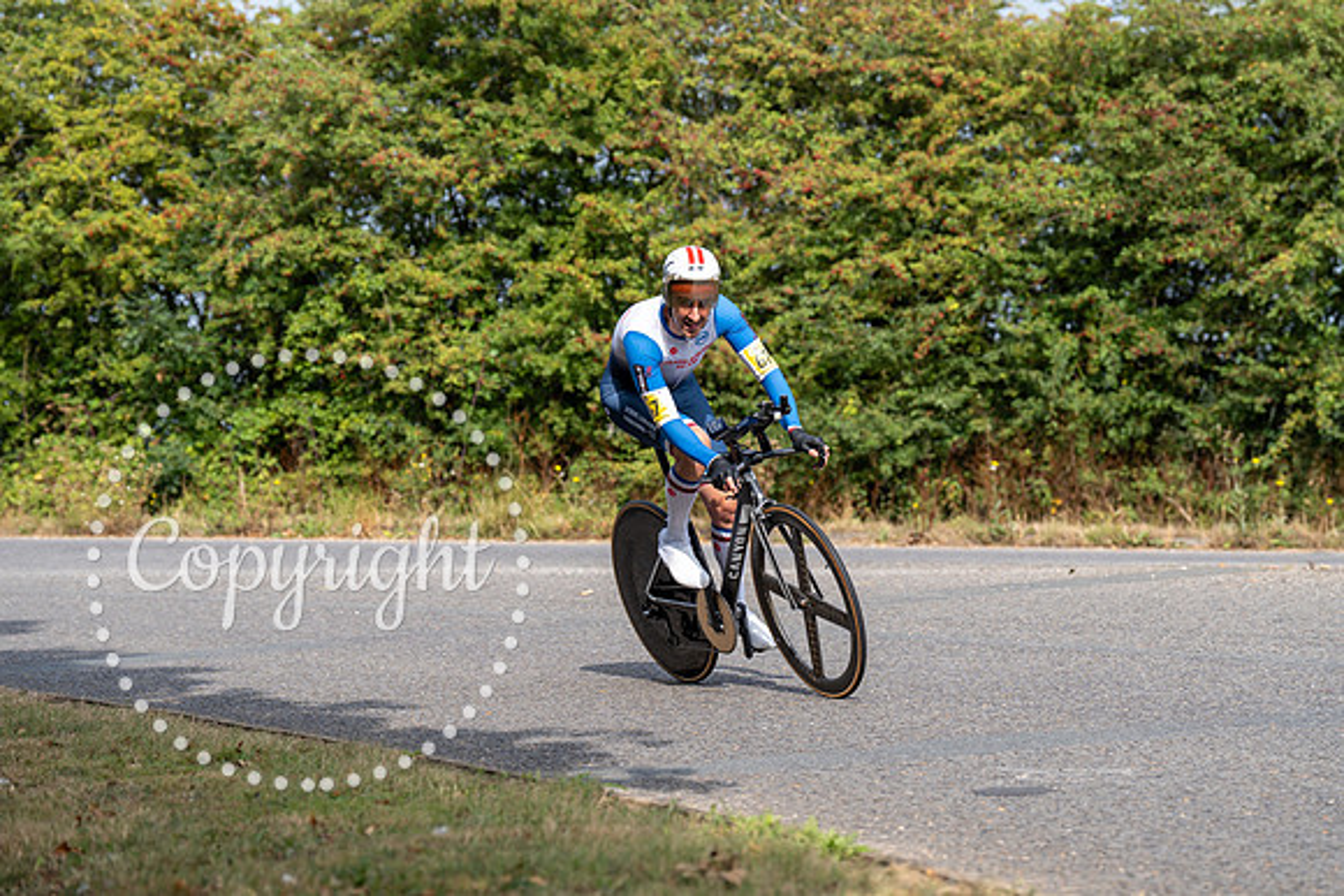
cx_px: 672
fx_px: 3809
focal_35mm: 102
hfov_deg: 20.0
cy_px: 448
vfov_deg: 13.4
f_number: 4
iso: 125
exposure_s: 1/1000
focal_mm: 102
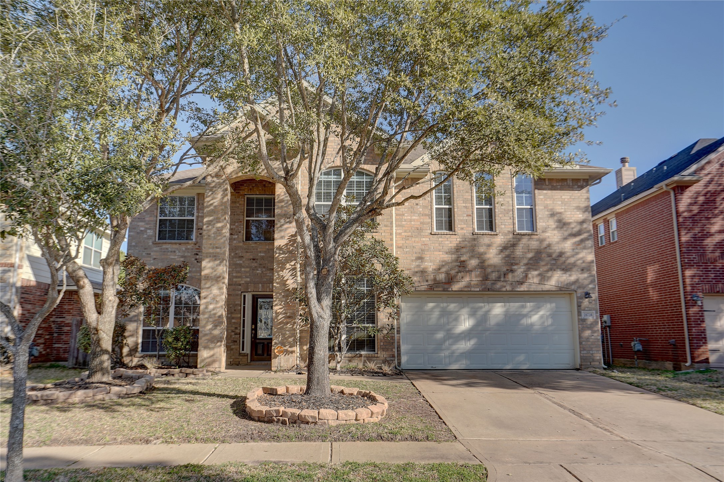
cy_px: 241
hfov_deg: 63.7
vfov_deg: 44.9
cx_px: 362
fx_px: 583
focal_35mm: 29
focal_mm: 29
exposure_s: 1/160
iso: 100
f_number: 8
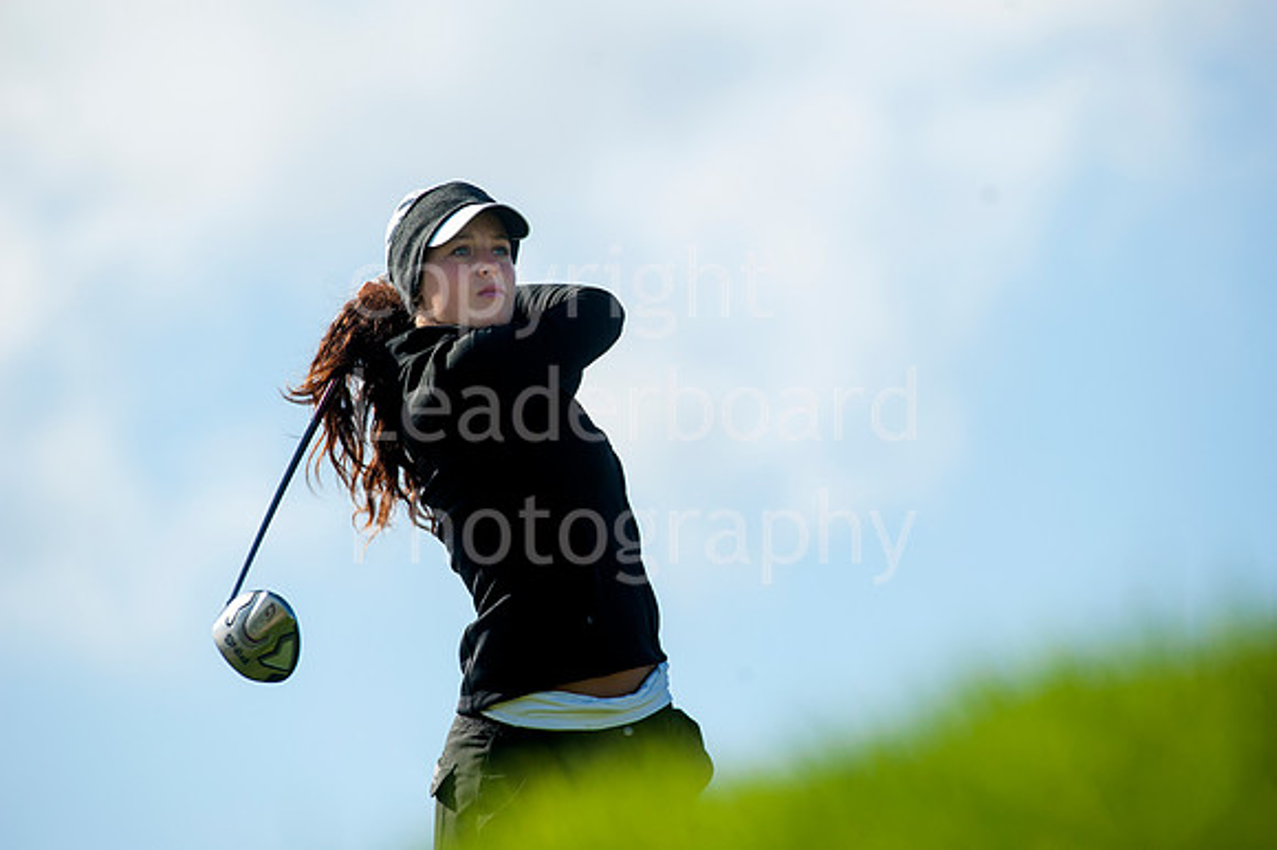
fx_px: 10635
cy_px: 425
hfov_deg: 6.9
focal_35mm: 300
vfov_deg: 4.6
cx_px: 638
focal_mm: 300
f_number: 7.1
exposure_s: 1/4000
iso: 500
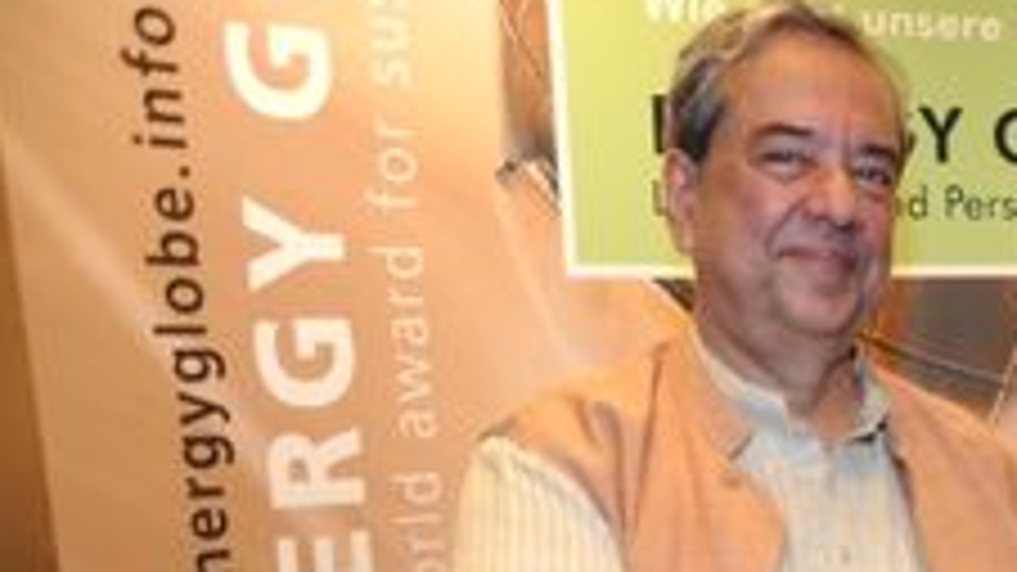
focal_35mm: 57
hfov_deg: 32.0
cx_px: 1143
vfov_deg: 19.9
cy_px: 664
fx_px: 1537
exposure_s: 1/60
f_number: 3.5
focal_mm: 24
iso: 500
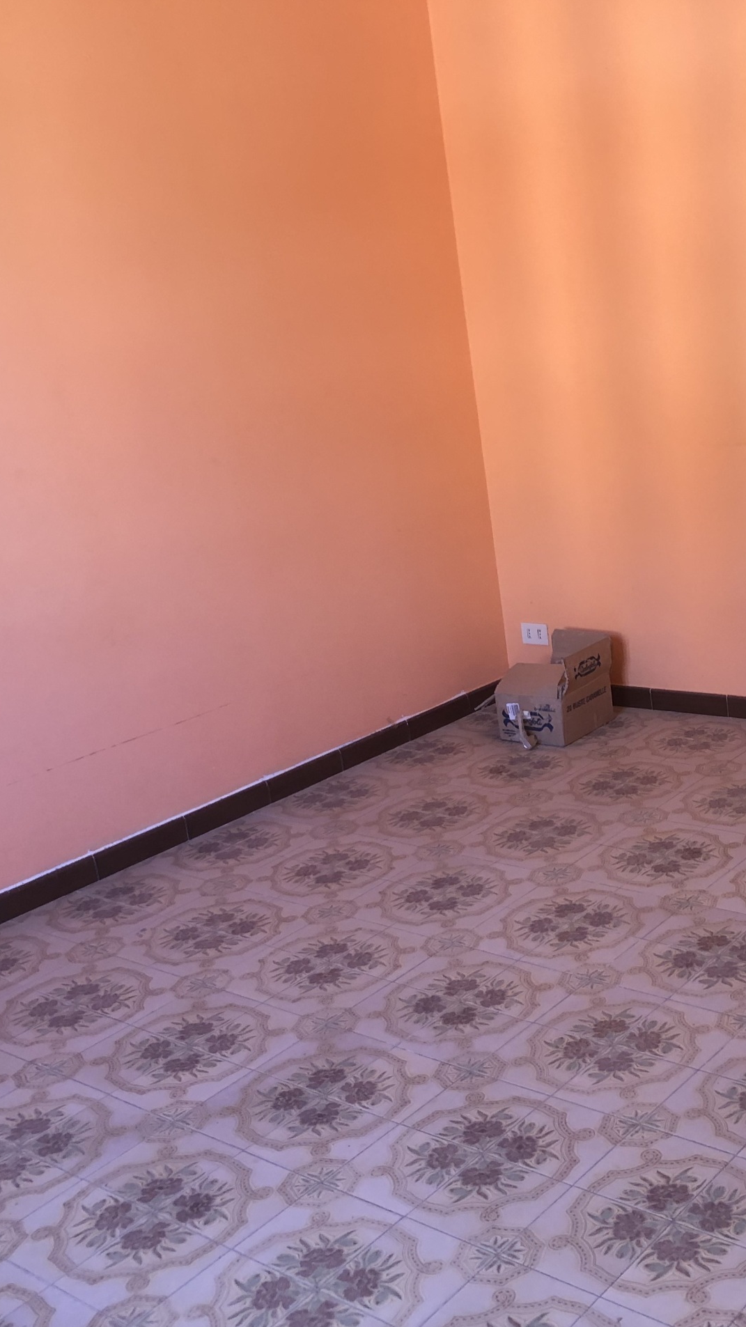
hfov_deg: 28.3
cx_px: 609
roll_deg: +6.2
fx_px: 1442
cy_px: 660
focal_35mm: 41
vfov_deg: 49.4
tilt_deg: -15.3
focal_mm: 3.99
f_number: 1.8
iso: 40
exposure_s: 1/17
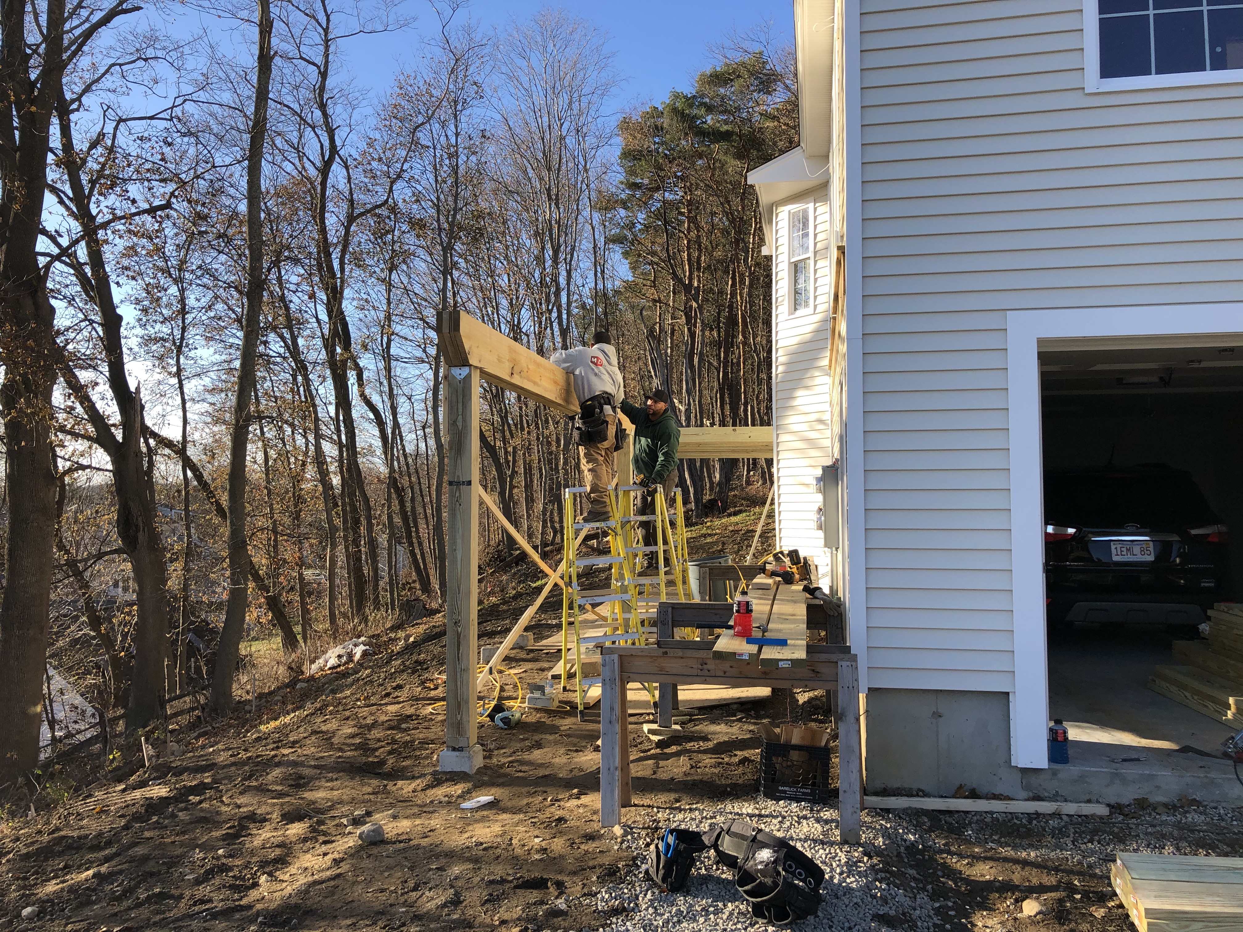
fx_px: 1005
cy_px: 466
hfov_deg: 63.4
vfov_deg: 49.7
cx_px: 622
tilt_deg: +3.9
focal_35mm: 28
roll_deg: -0.6
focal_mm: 3.99
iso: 20
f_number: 1.8
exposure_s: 1/716
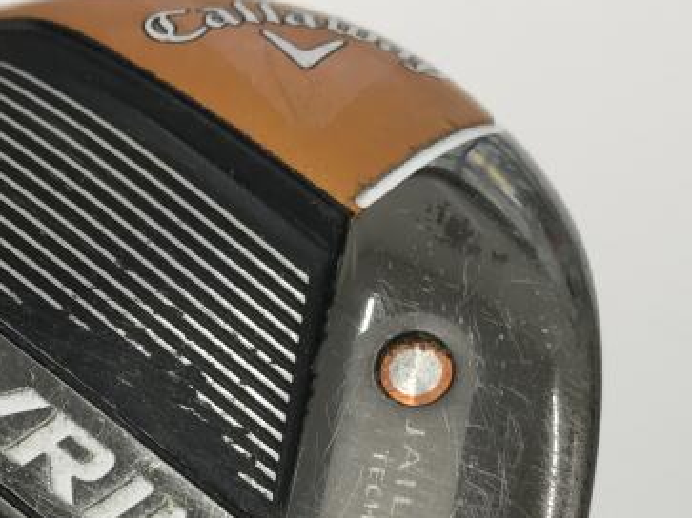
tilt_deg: -69.8
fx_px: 1479
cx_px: 236
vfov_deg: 18.8
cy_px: 615
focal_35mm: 74
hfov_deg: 26.2
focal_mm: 3.99
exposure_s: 1/120
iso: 40
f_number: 1.8
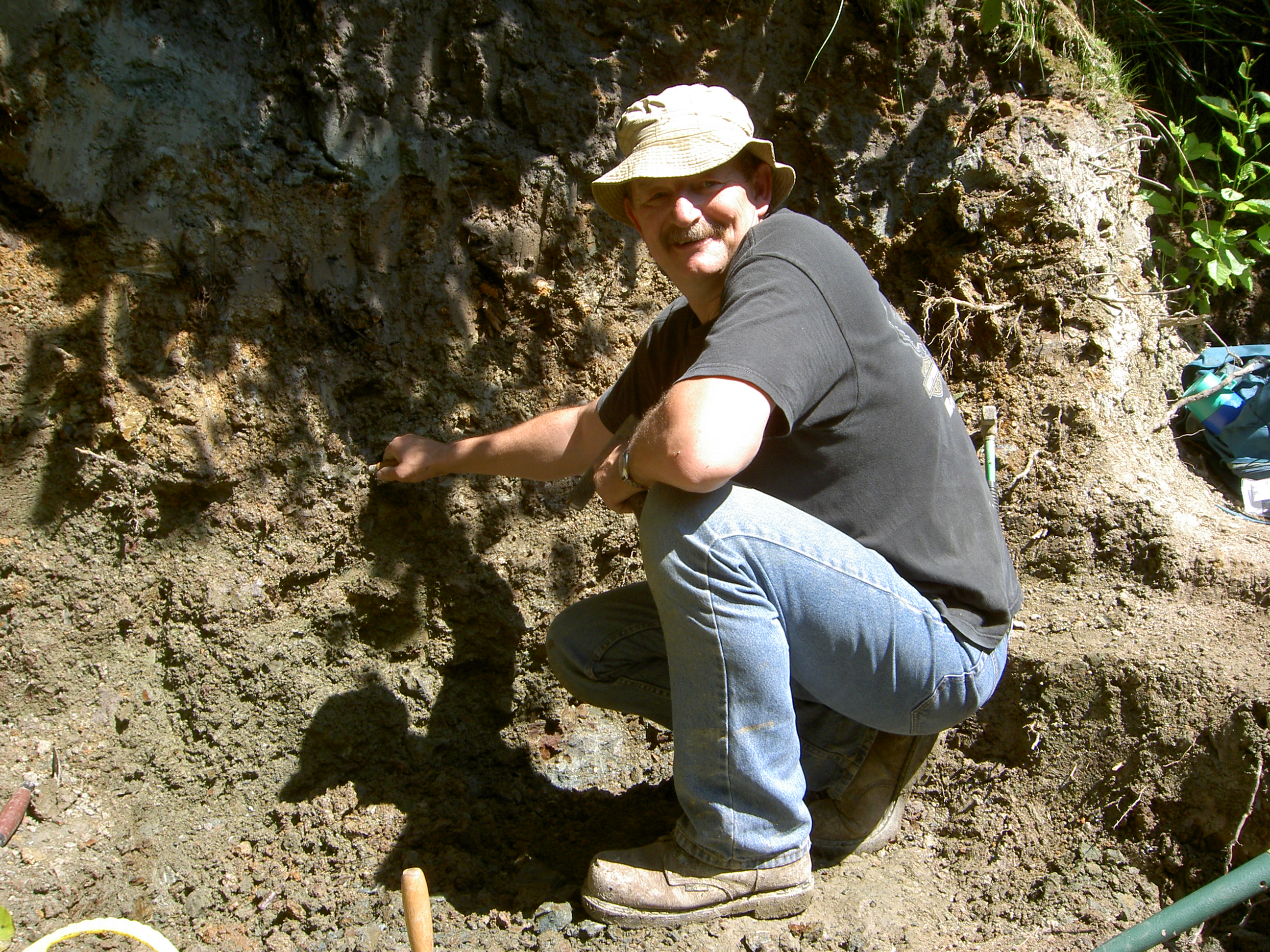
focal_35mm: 34
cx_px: 635
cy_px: 476
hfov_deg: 54.0
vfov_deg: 41.8
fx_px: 1247
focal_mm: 5.6
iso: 50
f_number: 4.7
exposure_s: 1/125
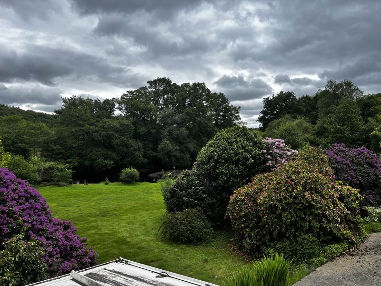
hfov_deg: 67.3
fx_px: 286
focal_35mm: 26
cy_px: 143
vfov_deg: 53.1
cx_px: 190
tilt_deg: -0.9
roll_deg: +0.3
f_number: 1.6
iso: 50
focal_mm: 5.1
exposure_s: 1/1580
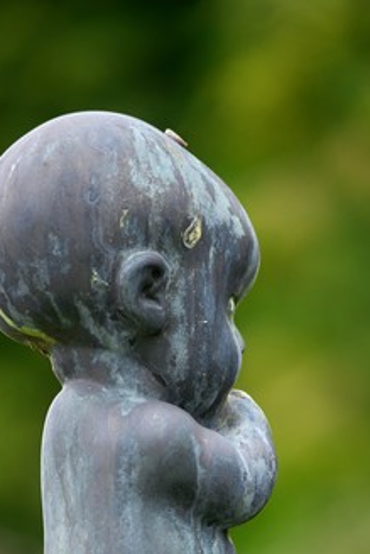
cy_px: 779
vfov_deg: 6.2
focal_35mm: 329
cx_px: 252
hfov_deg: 4.2
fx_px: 5073
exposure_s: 1/640
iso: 100
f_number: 1.8
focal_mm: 75
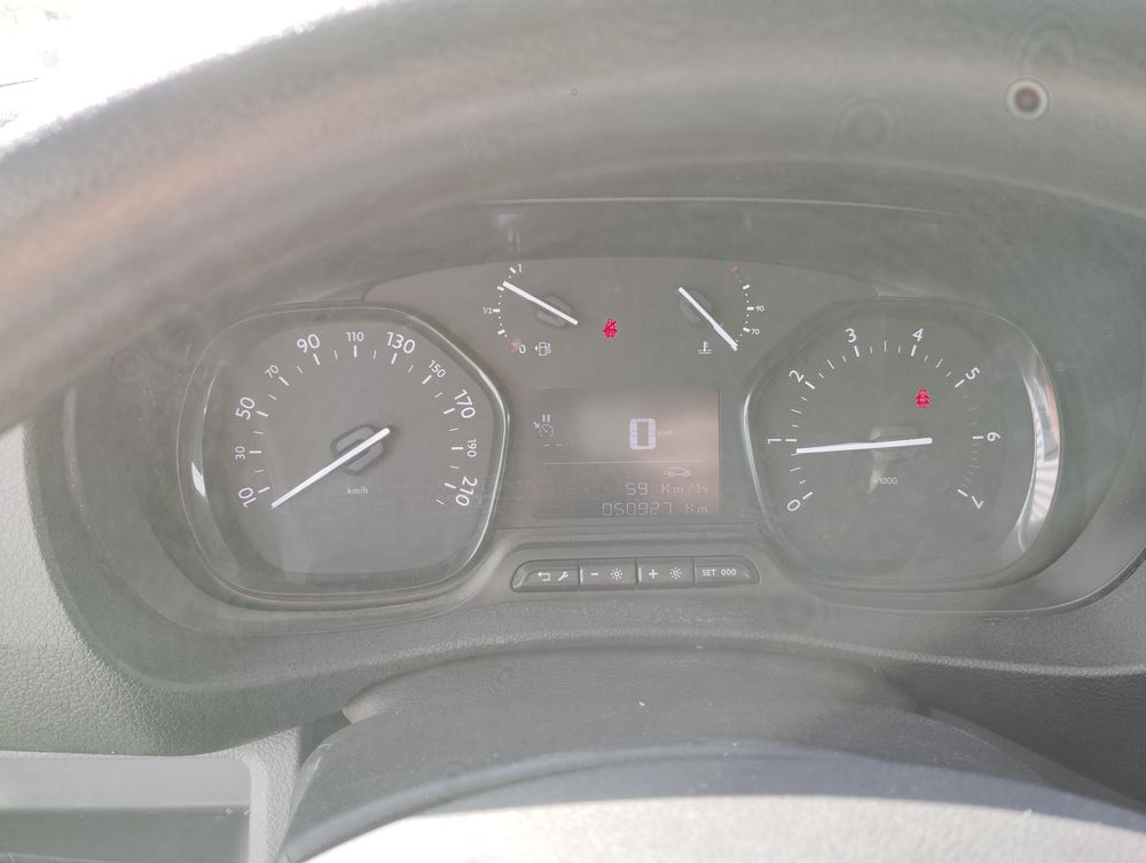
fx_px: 961
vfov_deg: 48.3
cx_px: 573
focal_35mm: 29
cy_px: 432
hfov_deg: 61.6
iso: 50
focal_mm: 4.25
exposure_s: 1/164
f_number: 1.8
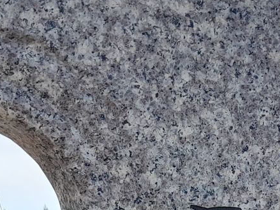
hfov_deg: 17.3
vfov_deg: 11.5
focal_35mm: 114
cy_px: 435
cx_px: 141
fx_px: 922
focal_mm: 4.6
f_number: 2
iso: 20
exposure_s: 1/302
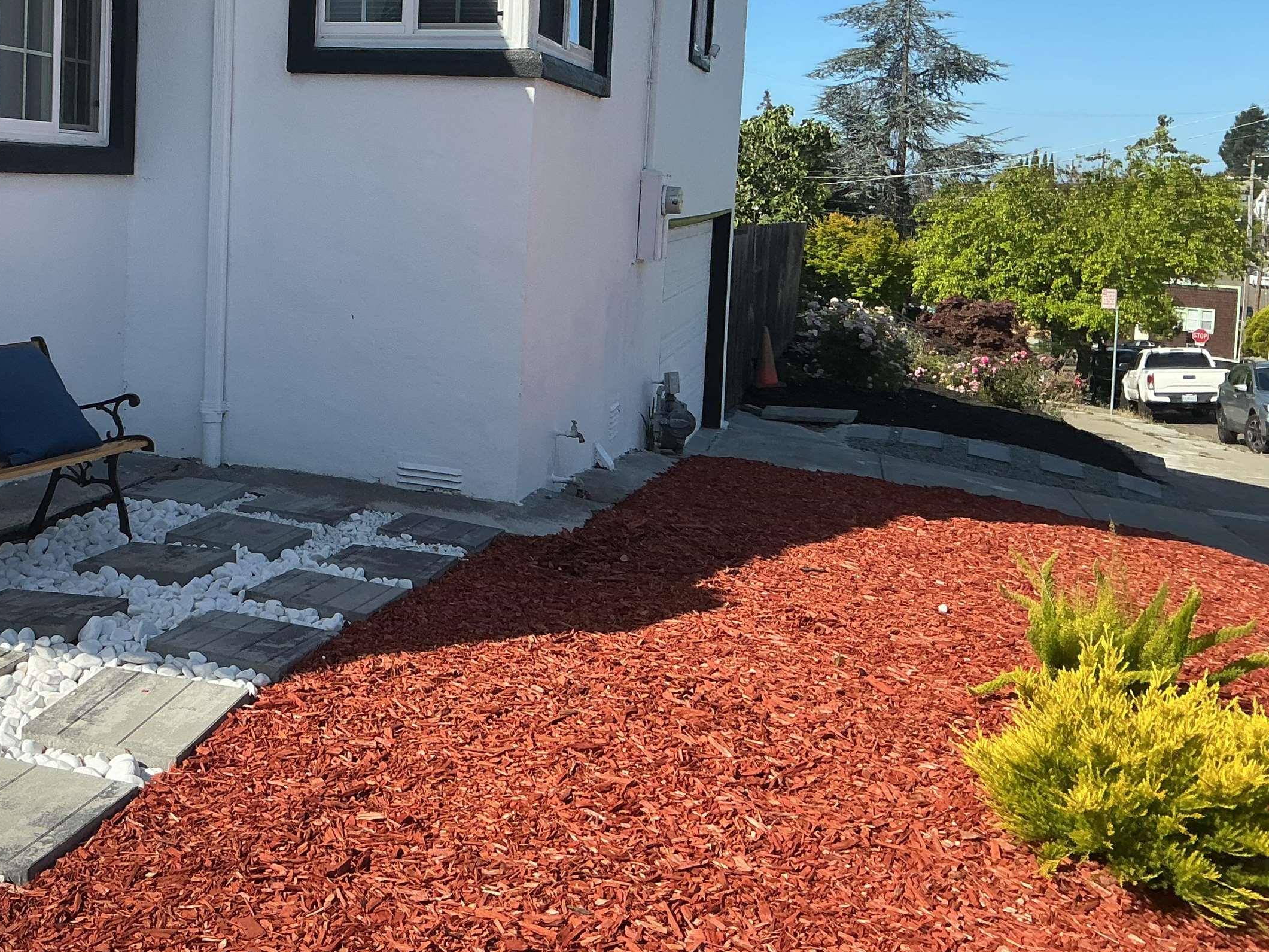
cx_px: 355
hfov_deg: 43.7
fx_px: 1540
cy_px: 276
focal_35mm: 42
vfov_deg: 33.9
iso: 25
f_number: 1.8
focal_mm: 3
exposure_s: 1/1451
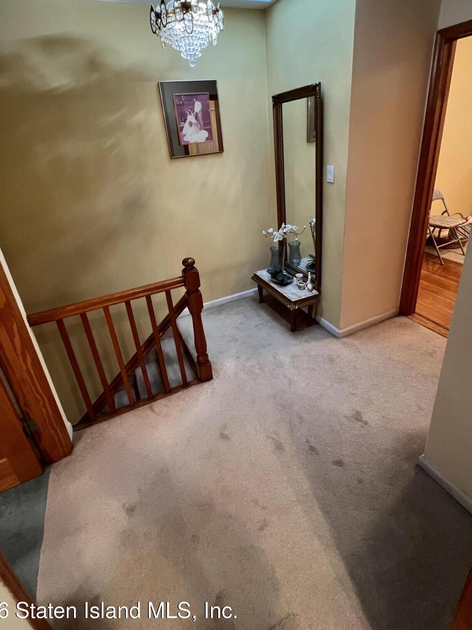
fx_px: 291
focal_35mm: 16
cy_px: 258
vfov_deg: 93.5
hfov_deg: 78.1
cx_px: 233
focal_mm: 1.57
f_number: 1.8
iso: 640
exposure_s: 1/60
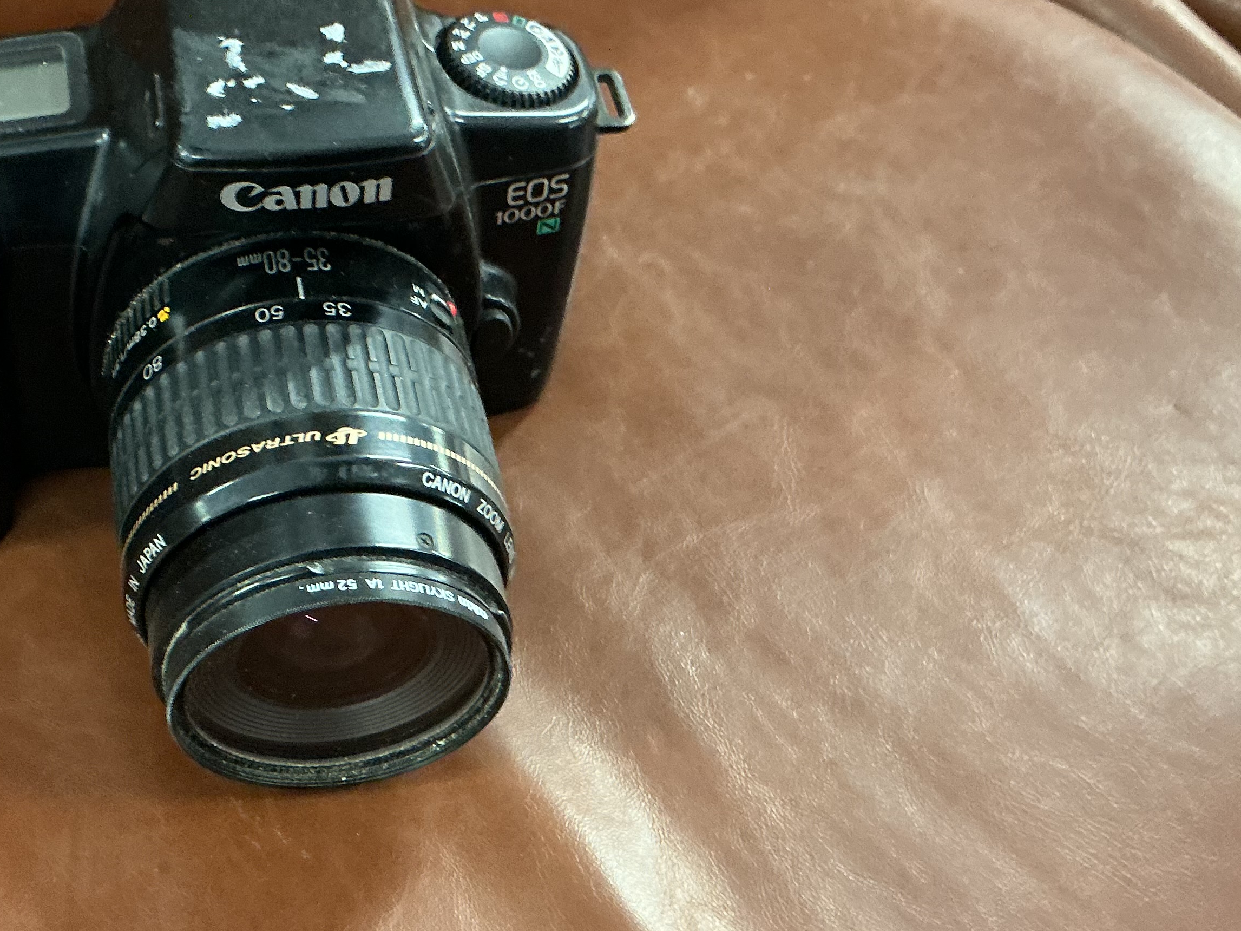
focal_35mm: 51
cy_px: 487
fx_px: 1828
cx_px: 263
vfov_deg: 28.6
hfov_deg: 36.3
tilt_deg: -51.1
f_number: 1.8
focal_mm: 3
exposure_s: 1/33
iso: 200
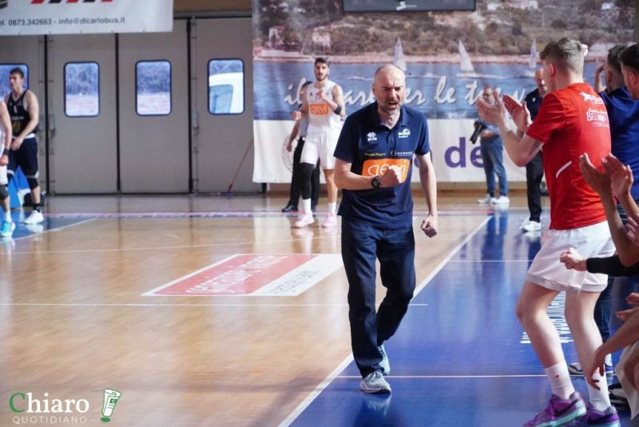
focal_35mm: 129
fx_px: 2290
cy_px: 214
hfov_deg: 15.9
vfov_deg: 10.6
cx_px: 320
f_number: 5
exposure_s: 1/500
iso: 5000
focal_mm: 86
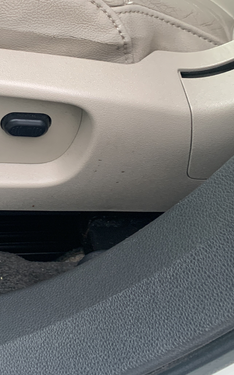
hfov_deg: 22.7
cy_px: 109
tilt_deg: -37.6
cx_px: -17
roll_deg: -6.9
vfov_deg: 36.9
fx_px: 551
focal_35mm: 54
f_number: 1.8
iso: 100
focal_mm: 4.25
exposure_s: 1/82
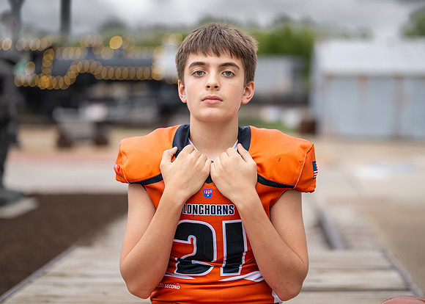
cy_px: 152
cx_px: 230
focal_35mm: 63
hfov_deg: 31.1
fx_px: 764
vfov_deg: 22.5
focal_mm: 50
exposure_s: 1/1000
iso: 320
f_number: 1.2
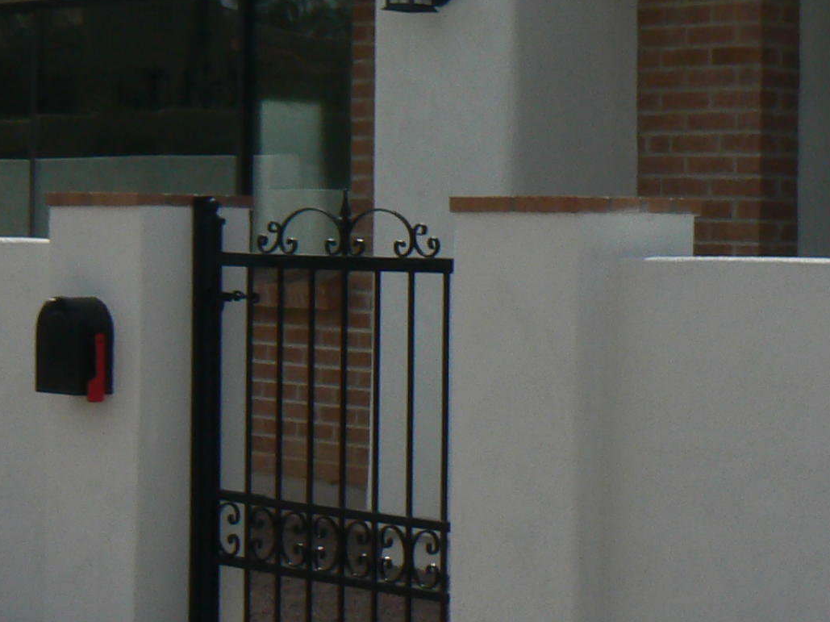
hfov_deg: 18.7
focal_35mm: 105
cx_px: 277
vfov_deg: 14.0
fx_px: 2517
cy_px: 162
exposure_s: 1/500
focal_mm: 6
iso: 80
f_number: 7.1
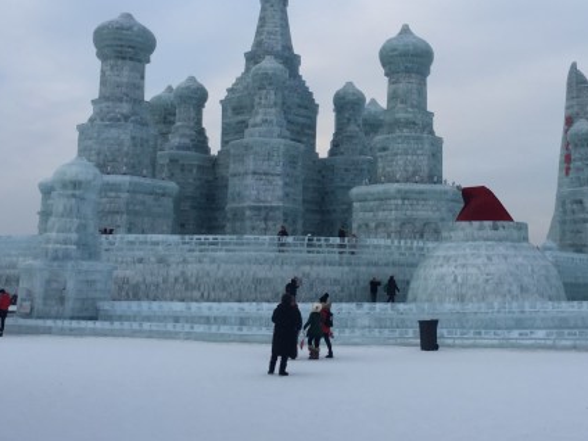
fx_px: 696
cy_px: 133
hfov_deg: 45.3
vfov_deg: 34.7
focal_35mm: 41
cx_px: 379
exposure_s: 1/573
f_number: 2.2
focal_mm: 4.15
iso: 32
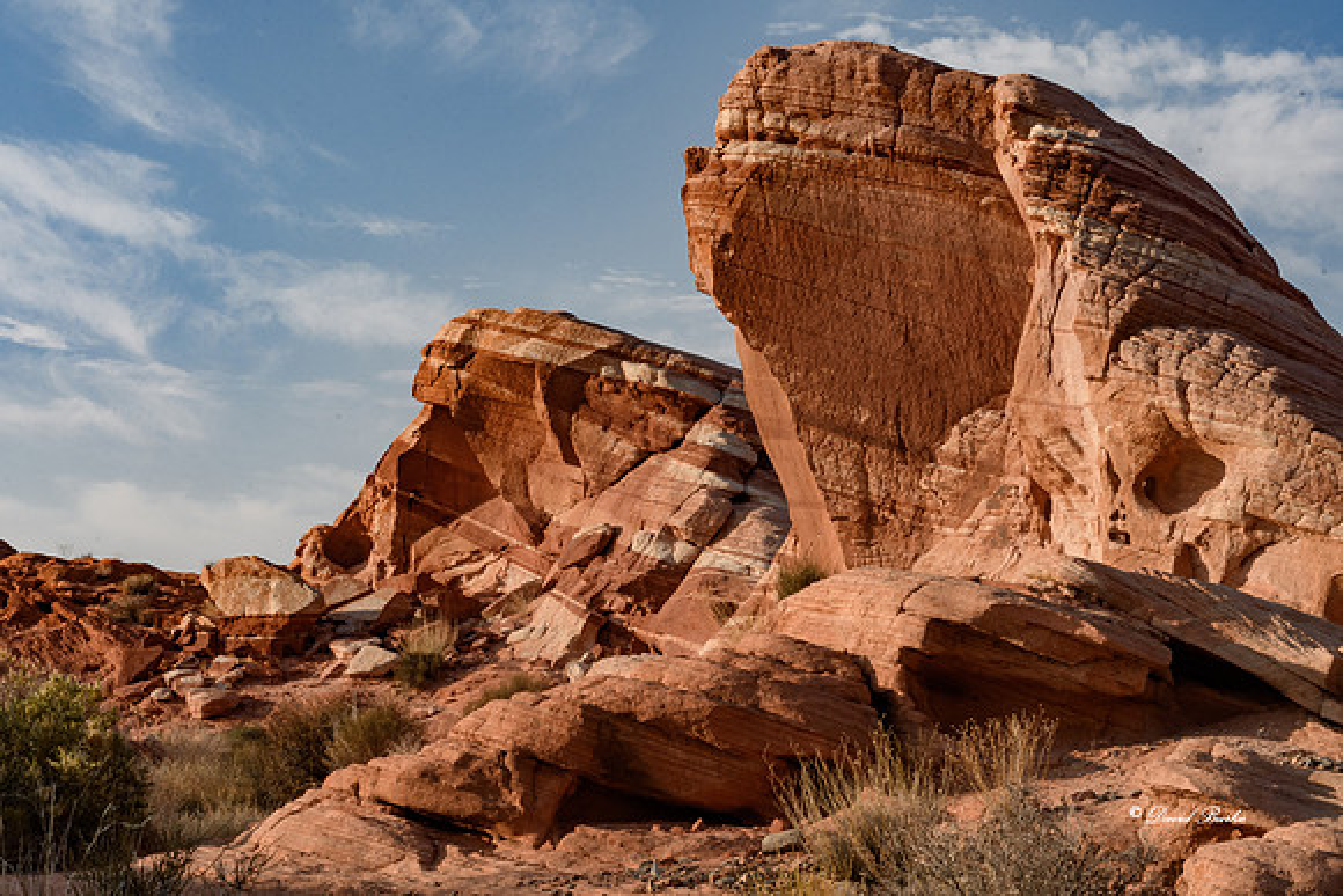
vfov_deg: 15.7
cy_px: 448
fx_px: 3246
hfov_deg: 23.4
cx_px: 672
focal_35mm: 87
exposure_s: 1/160
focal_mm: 58
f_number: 22
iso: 400
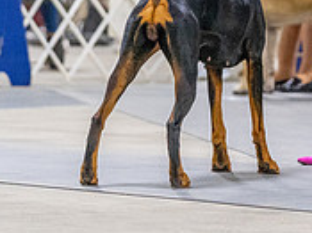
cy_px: -99
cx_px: 230
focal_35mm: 370
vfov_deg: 4.0
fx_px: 3333
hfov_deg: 5.4
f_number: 3.2
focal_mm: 116
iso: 6400
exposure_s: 1/320
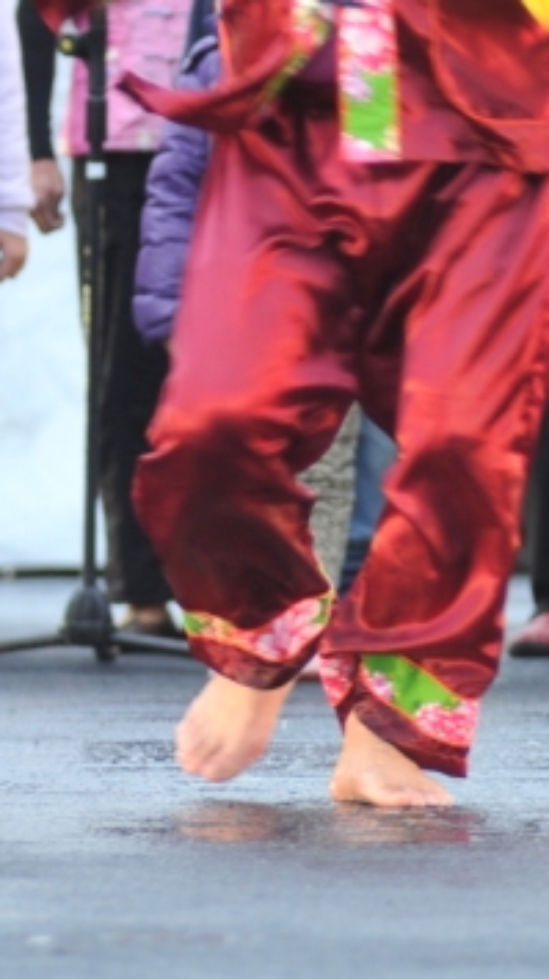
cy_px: 77
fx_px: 14700
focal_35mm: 567
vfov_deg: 3.8
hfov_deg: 2.1
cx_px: -488
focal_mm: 125
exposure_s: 1/60
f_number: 3.2
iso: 250
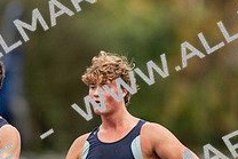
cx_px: -11
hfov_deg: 1.2
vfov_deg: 0.8
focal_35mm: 1674
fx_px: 11074
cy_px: 140
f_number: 4
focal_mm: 600
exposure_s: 1/2500
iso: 400
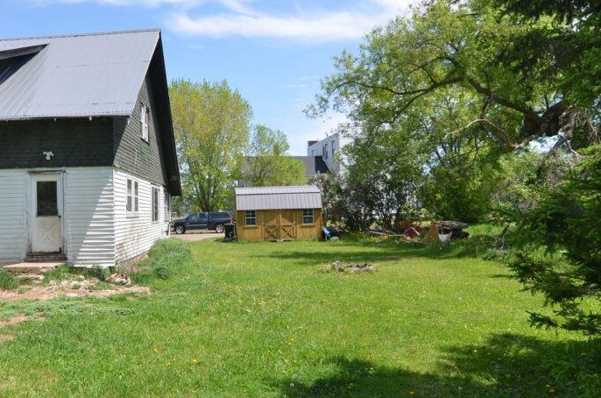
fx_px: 481
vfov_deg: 44.9
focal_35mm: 29
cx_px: 198
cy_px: 203
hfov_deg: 62.3
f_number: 8
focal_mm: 11
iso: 160
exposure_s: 1/250
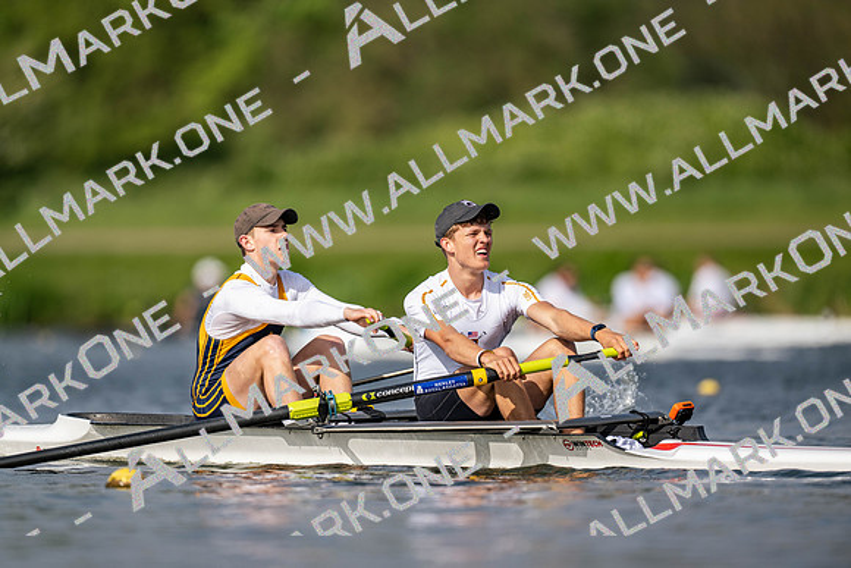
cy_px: 284
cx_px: 426
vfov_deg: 2.3
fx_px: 14186
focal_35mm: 600
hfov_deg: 3.4
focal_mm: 600
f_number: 4
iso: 180
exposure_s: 1/2500
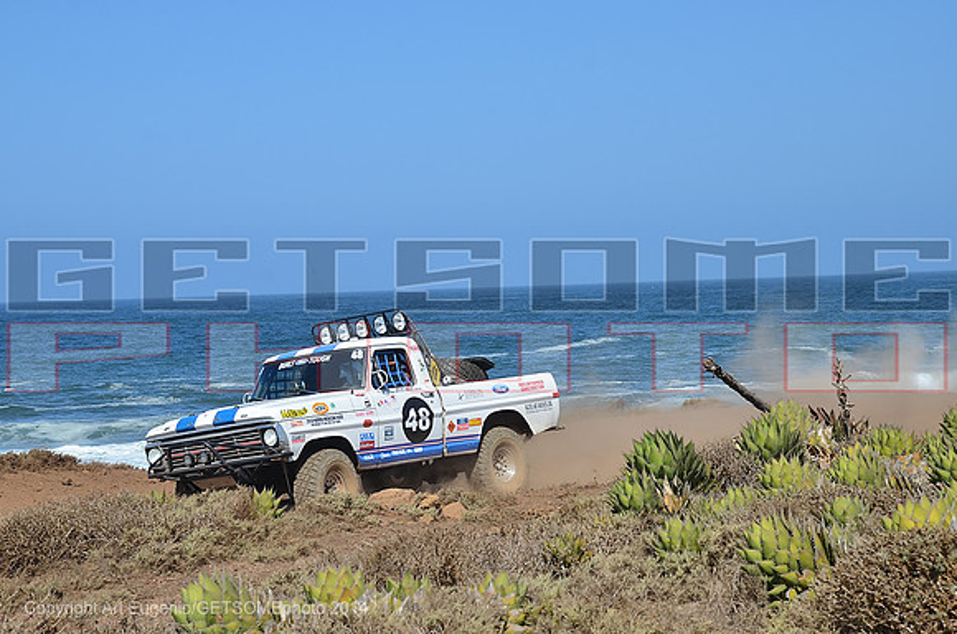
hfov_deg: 23.4
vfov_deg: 15.6
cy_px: 317
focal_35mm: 87
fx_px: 2308
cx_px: 478
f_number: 7.1
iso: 200
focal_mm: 58
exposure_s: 1/640
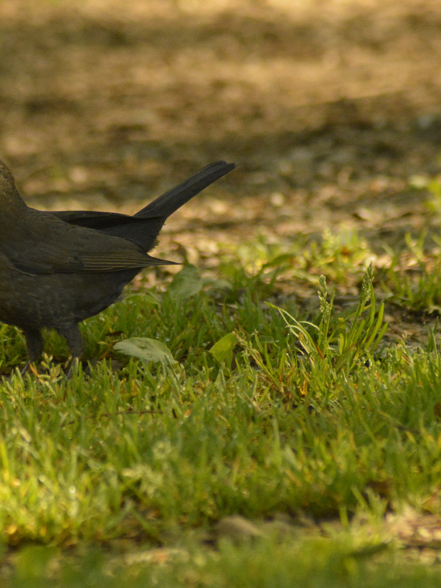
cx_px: 60
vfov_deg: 3.0
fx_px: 11073
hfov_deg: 2.3
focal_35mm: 652
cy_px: 294
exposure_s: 1/800
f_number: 11
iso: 3200
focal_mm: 300
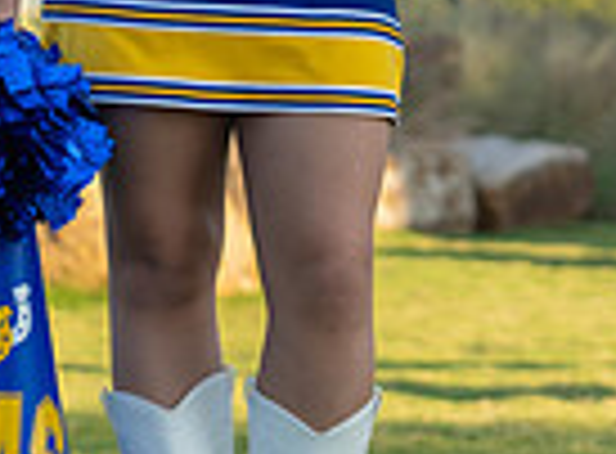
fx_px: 5660
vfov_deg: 4.6
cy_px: -117
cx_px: 206
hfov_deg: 6.2
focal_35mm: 320
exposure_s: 1/400
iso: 100
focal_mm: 70
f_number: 3.5
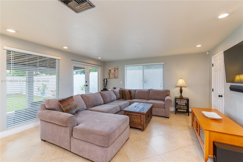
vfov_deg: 73.6
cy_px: 81
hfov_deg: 96.8
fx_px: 108
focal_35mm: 16
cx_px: 122
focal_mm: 16
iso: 320
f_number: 7.1
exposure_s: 1/13
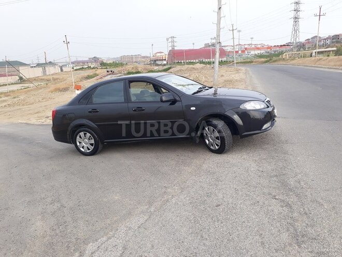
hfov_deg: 65.3
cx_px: 171
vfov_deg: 51.4
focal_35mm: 27
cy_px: 128
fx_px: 267
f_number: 1.9
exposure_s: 1/420
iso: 40
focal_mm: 3.6
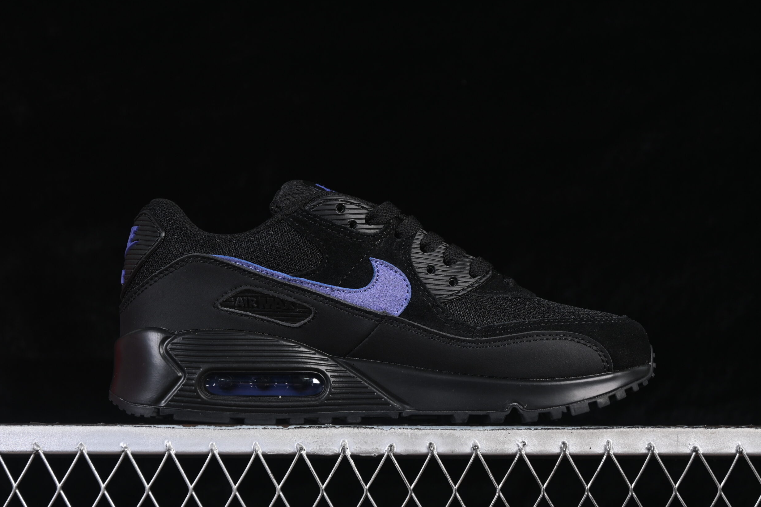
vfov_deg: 17.5
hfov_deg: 26.0
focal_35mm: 78
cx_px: 378
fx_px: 1649
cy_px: 262
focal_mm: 50
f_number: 6.3
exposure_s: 1/60
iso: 160
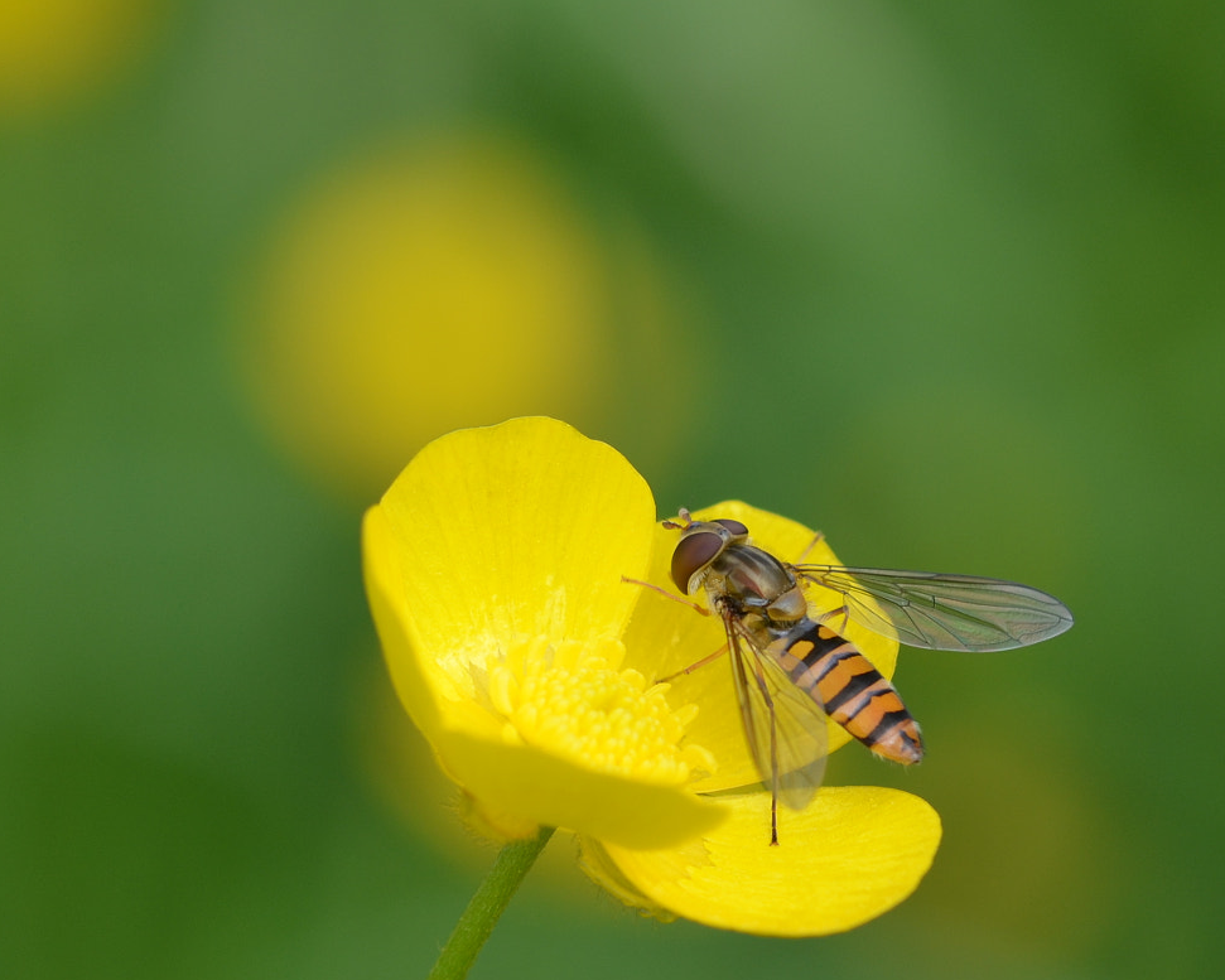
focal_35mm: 311
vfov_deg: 5.0
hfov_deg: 6.2
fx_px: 11276
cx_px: 661
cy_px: 541
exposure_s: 1/250
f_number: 8
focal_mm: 105
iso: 200
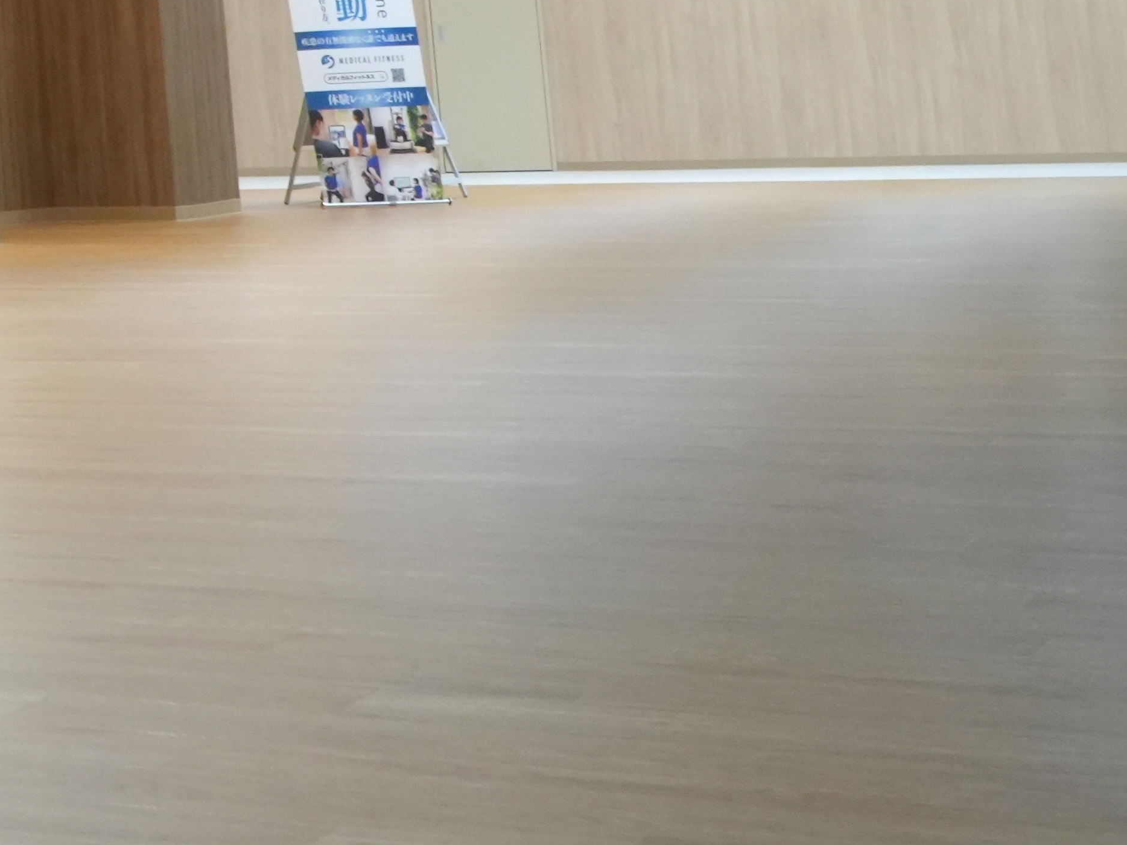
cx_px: -967
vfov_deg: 13.8
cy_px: -384
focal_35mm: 101
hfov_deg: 16.1
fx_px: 3288
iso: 3200
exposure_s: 1/30
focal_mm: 28
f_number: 11
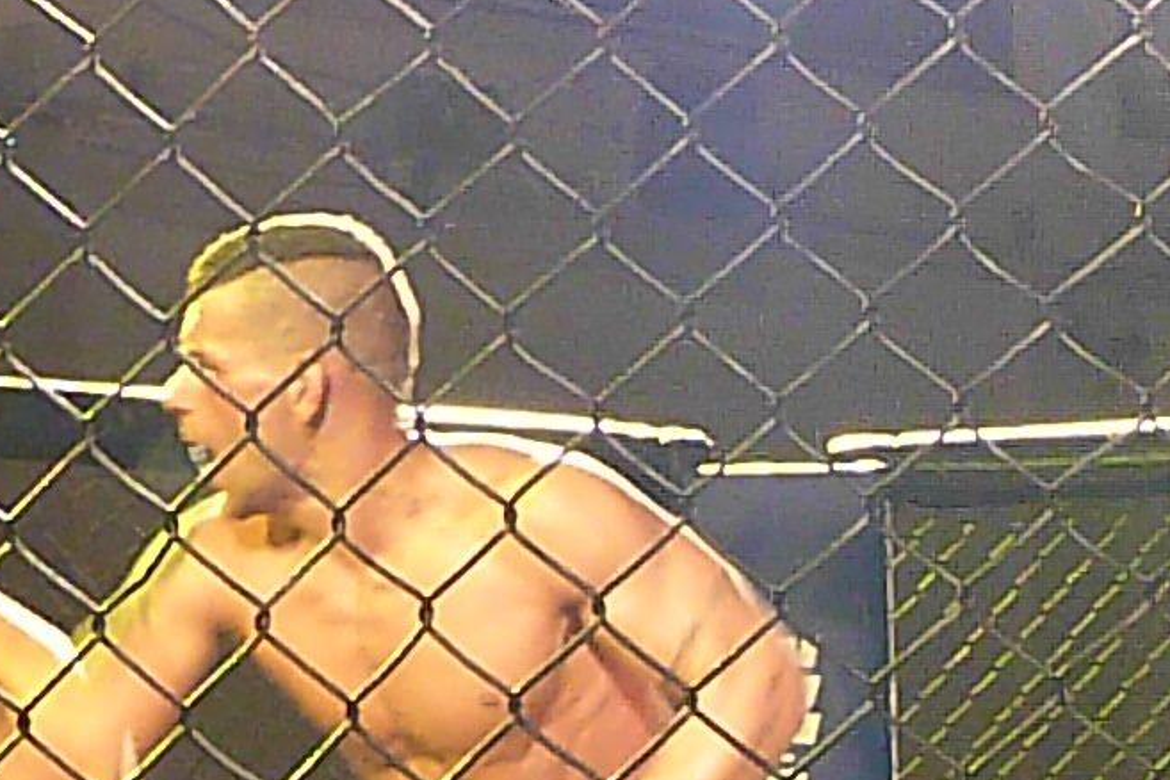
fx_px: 7377
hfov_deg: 9.1
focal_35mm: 227
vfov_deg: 6.0
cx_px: 887
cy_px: 764
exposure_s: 1/60
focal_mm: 12.6
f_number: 3.3
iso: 1250
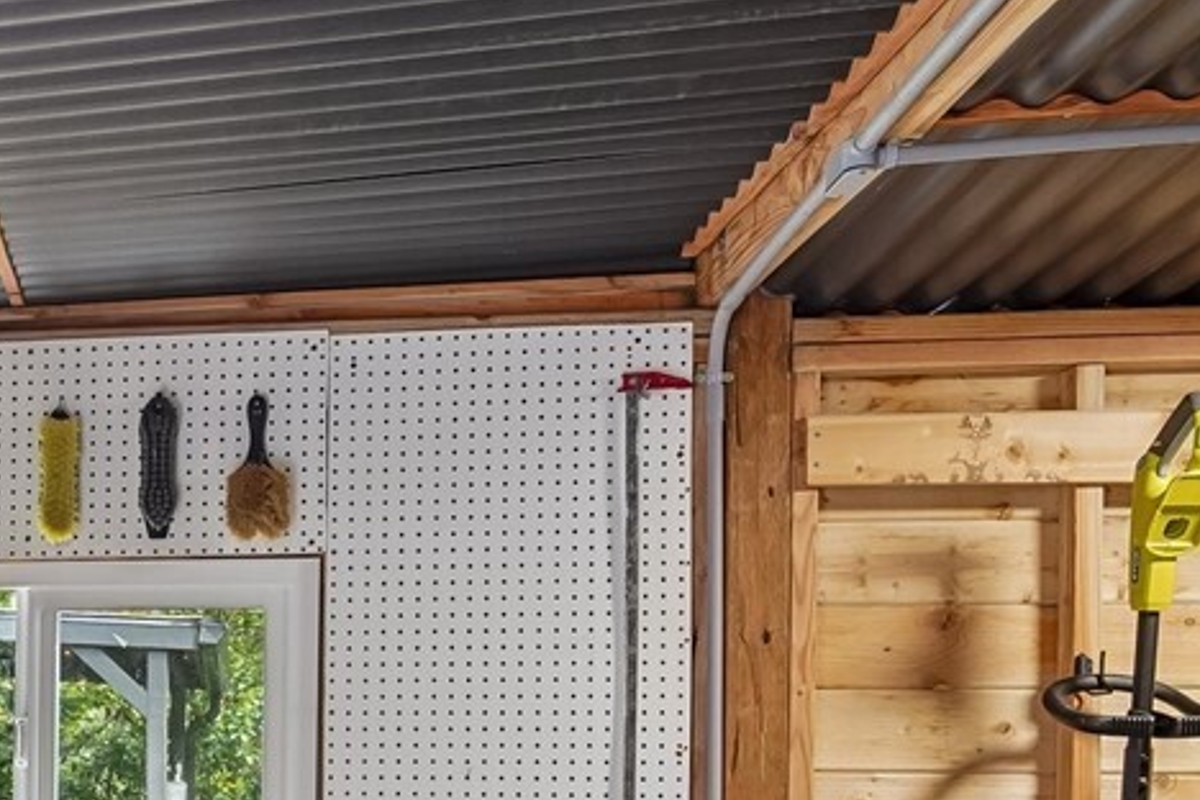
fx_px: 1933
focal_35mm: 58
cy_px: 824
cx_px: -296
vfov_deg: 22.4
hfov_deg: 29.0
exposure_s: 1/15
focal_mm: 16
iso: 1600
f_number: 8
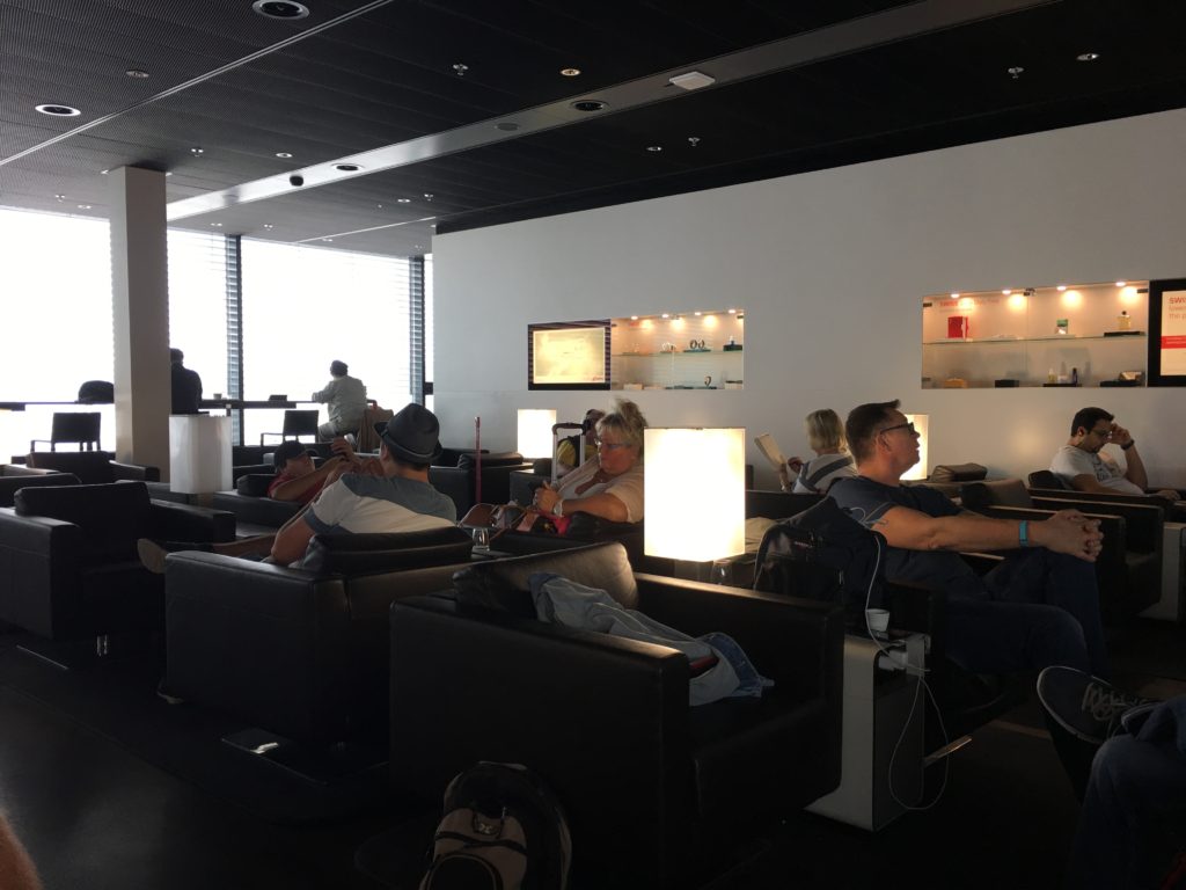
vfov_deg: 48.2
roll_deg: +0.0
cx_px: 593
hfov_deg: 61.7
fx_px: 994
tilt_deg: -2.5
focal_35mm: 29
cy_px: 445
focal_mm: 4.15
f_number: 2.2
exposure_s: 1/33
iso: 25
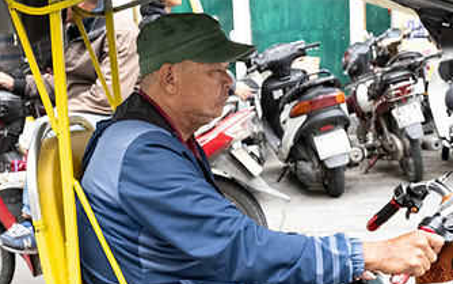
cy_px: 250
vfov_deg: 20.6
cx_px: 169
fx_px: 766
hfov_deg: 32.8
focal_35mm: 62
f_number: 8
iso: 4500
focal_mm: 24
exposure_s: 1/320
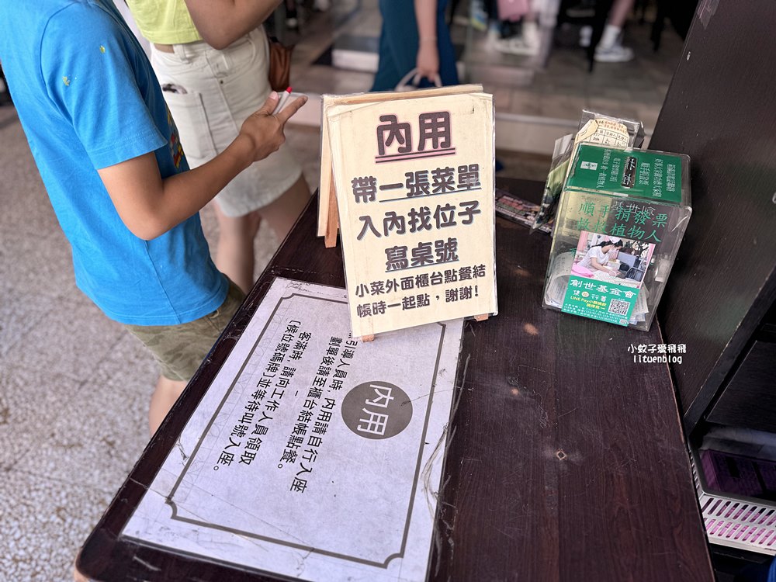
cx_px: 388
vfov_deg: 56.8
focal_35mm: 24
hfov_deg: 71.6
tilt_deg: -38.0
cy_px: 291
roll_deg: -1.5
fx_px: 538
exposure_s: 1/155
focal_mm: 6.76
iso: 64
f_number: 1.78
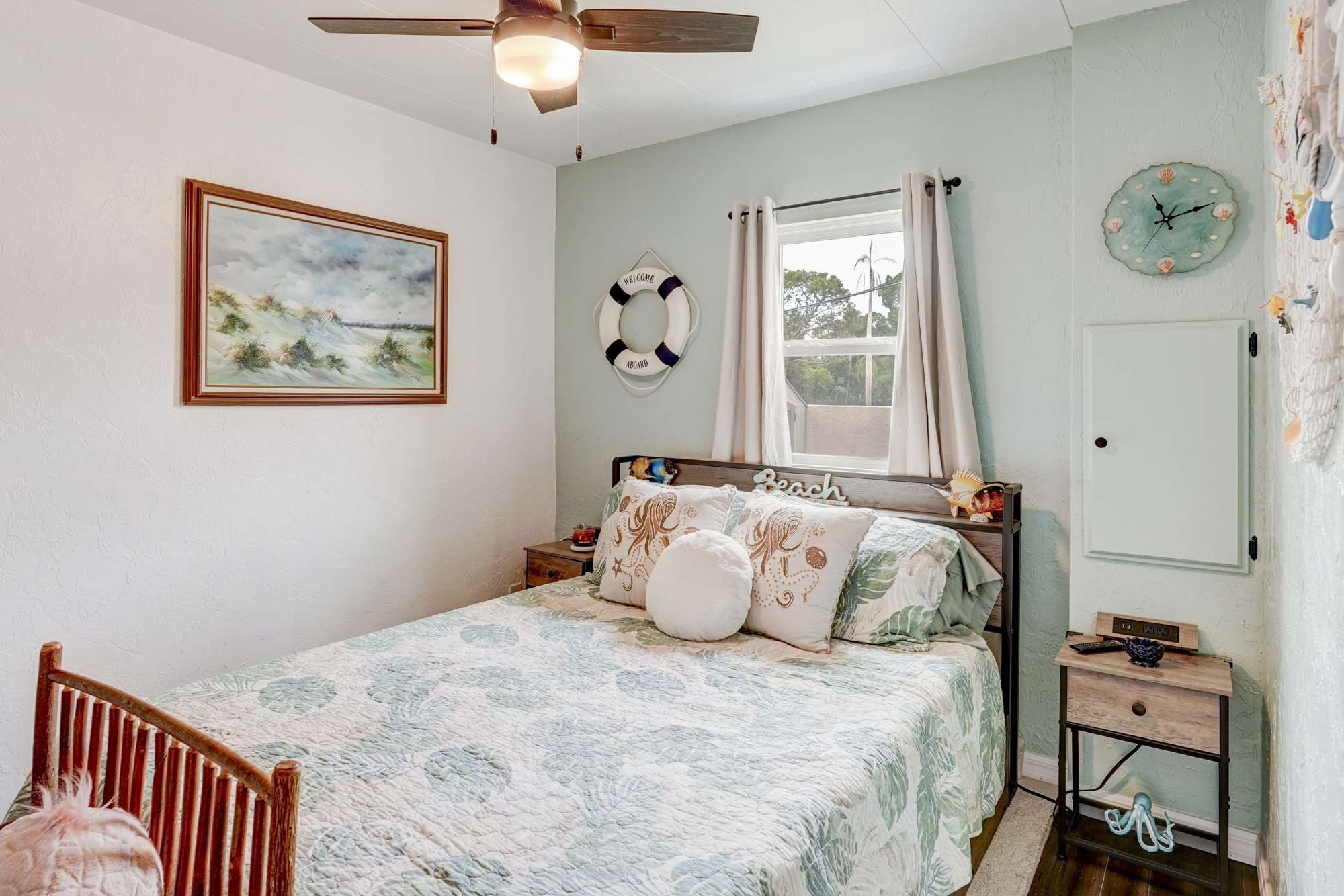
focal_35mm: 20
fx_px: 747
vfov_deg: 61.8
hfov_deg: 83.9
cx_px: 650
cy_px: 399
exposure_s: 1/20
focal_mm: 16
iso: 400
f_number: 8
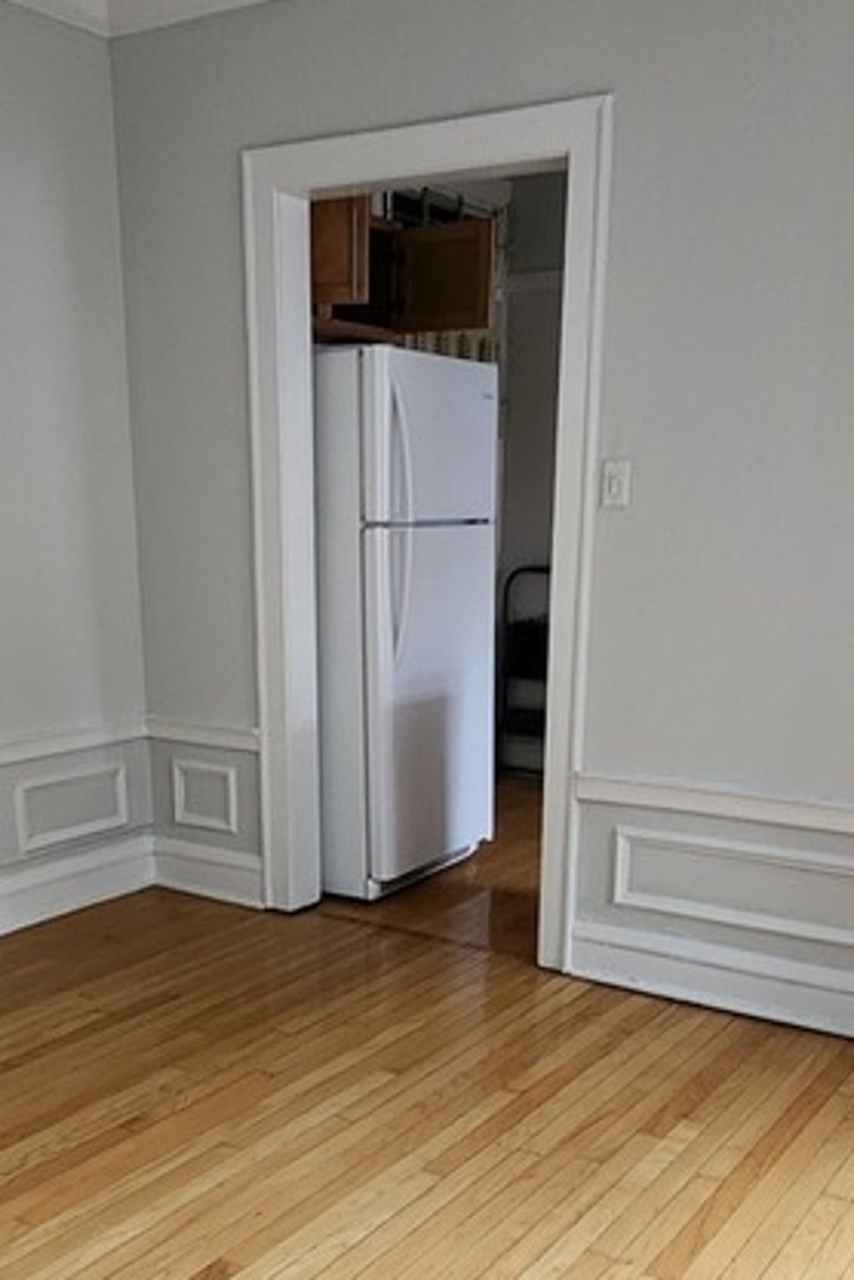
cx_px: 387
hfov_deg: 37.8
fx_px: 1245
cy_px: 906
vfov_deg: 52.8
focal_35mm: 35
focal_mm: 2.2
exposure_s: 1/30
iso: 320
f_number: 2.2
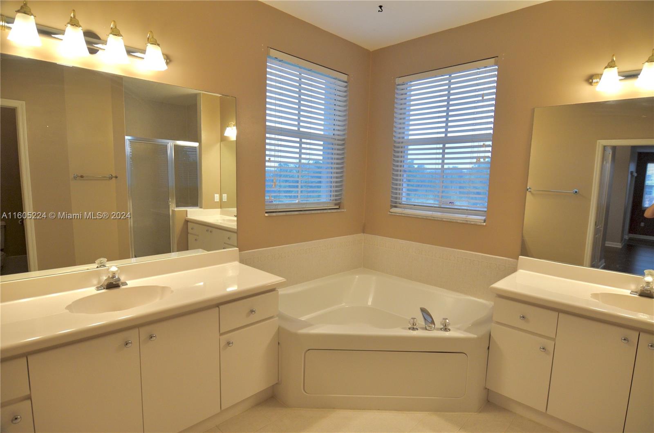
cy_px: 216
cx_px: 327
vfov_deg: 67.1
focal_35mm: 18
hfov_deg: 90.1
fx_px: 326
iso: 400
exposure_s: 1/100
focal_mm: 12
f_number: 5
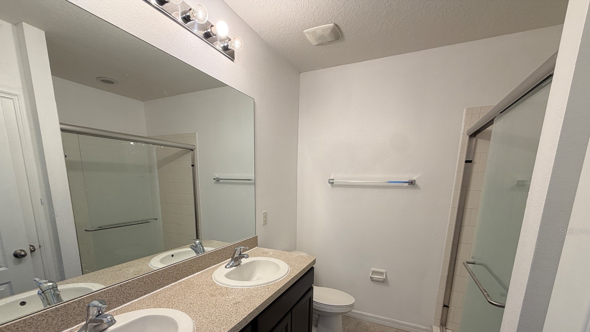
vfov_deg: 64.7
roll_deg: -0.4
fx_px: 250
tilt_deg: -11.5
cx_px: 287
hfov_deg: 99.3
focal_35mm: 16
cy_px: 231
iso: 100
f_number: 2.2
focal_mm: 2.22
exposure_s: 1/120
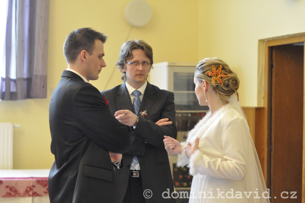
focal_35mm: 75
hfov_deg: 27.0
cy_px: 102
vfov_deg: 18.1
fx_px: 635
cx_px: 152
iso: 3200
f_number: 2.5
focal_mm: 50
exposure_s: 1/100
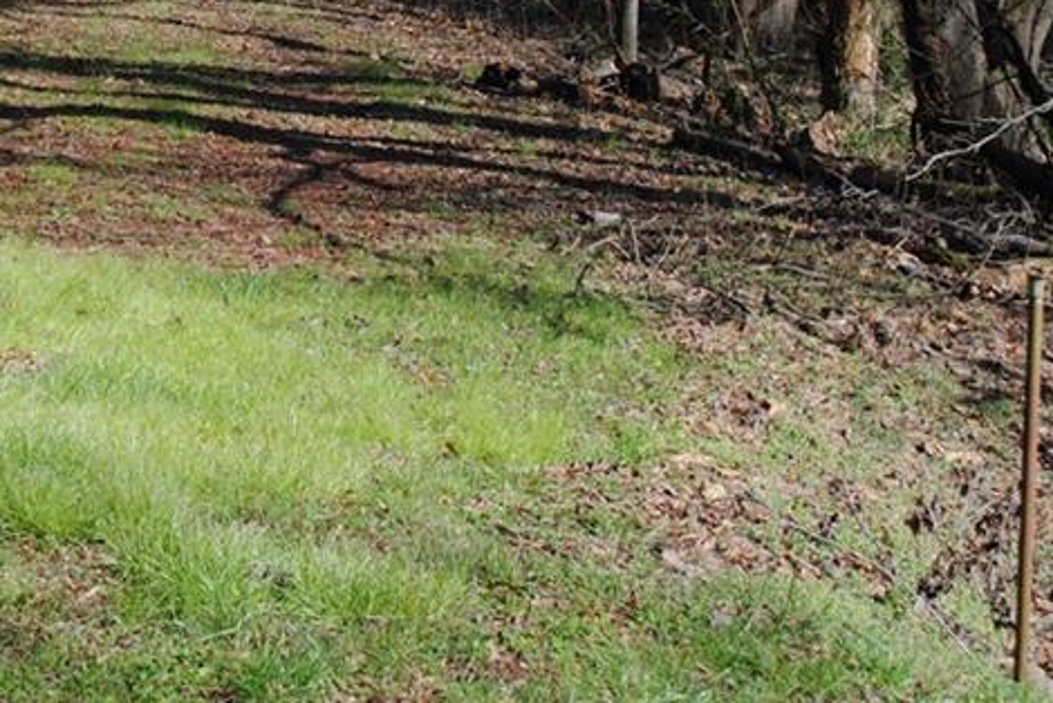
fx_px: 2488
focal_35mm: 85
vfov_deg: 15.7
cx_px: 36
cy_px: -34
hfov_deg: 23.1
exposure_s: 1/200
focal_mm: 26
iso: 100
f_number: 7.1
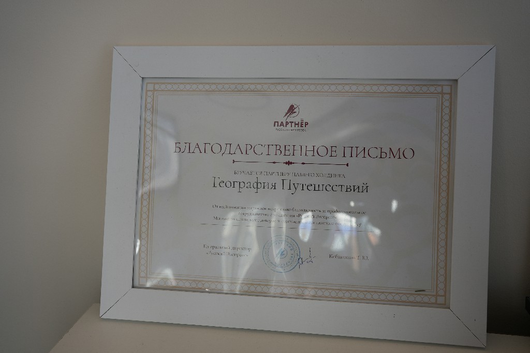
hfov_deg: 54.4
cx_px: 265
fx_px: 515
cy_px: 176
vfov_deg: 37.9
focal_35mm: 35
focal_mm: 35
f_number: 4
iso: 250
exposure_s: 1/160
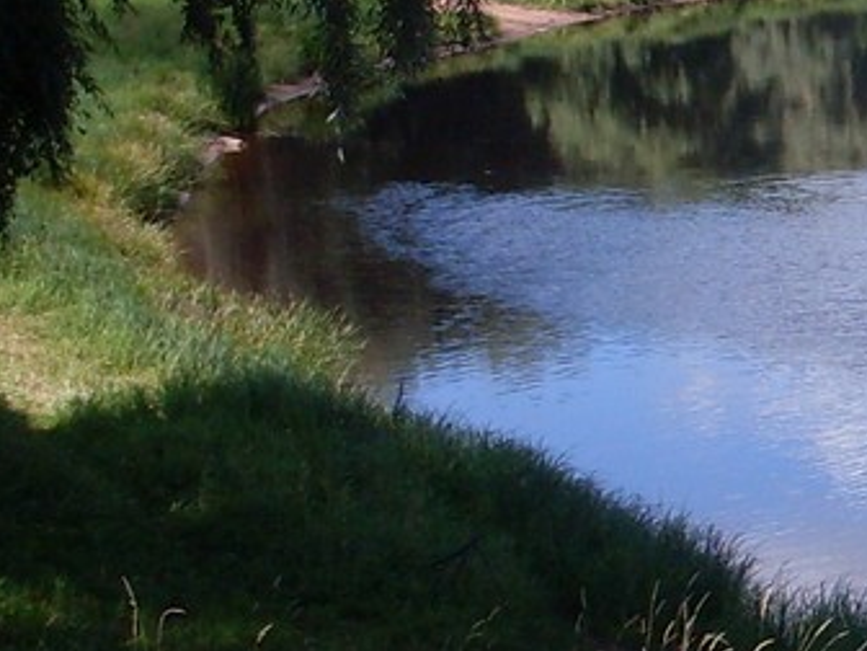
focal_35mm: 162
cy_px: 267
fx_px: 4057
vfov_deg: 9.2
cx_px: 1617
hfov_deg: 11.3
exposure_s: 1/180
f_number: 8.4
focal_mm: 6.3
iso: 80
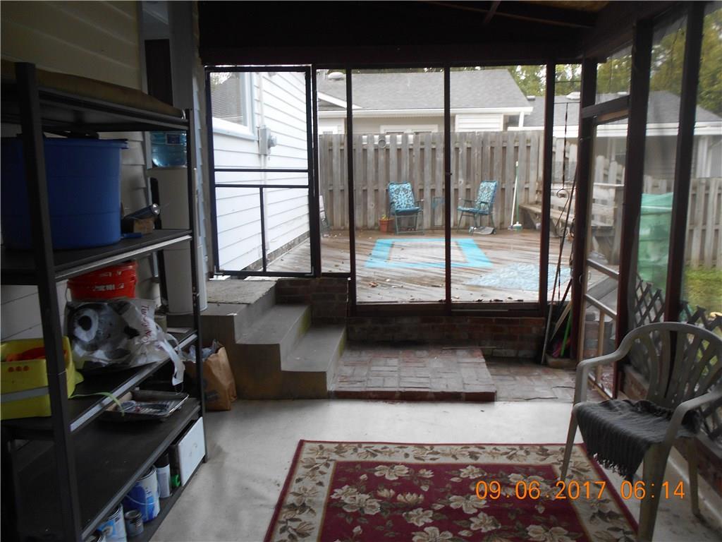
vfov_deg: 53.1
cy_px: 271
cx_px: 361
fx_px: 542
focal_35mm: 26
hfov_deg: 67.3
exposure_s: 1/40
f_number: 3.2
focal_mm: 4.6
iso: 80
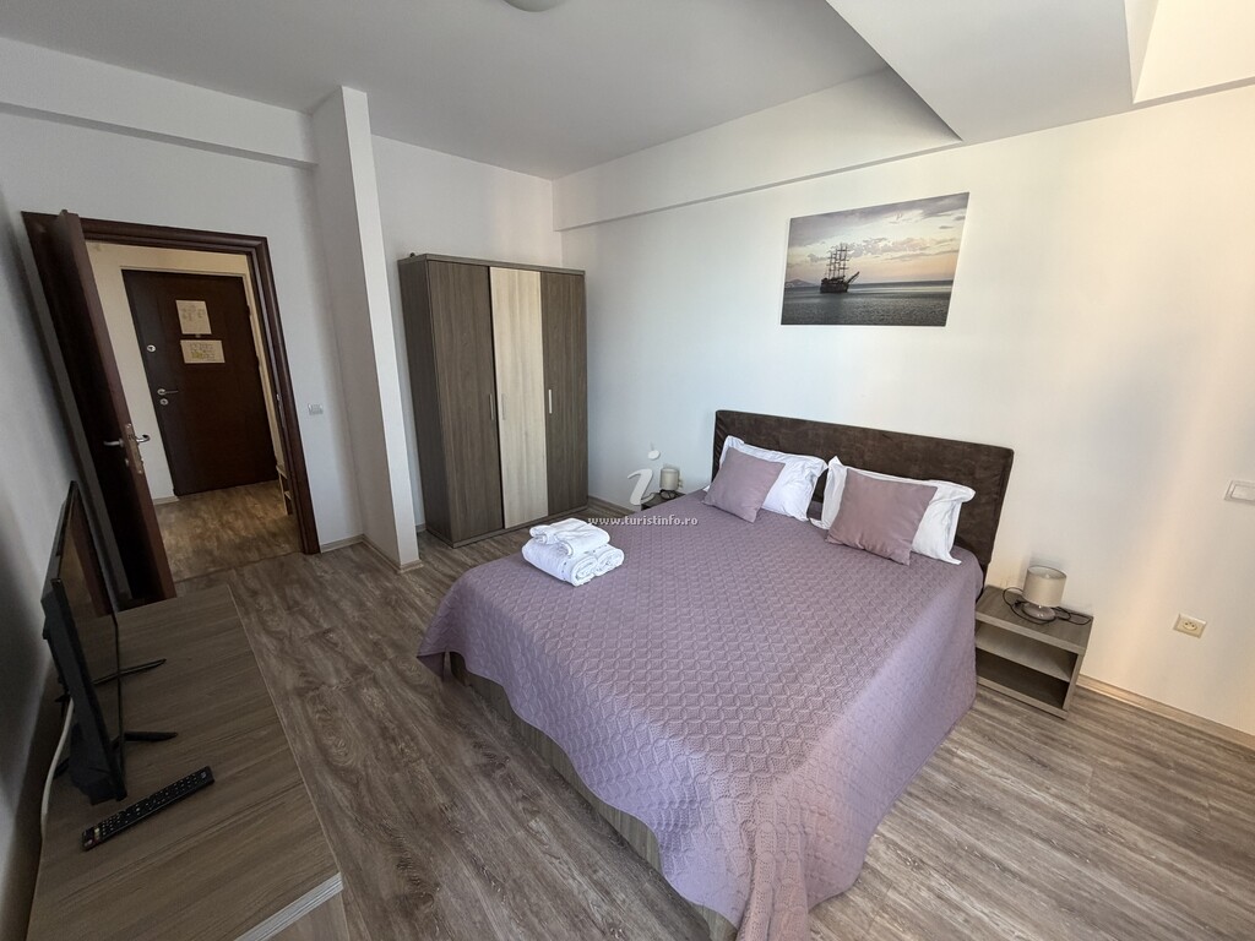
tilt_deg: -15.4
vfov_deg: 85.7
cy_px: 470
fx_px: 508
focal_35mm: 14
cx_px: 628
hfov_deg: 102.1
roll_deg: -1.0
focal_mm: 2.22
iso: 320
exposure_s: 1/95
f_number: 2.2
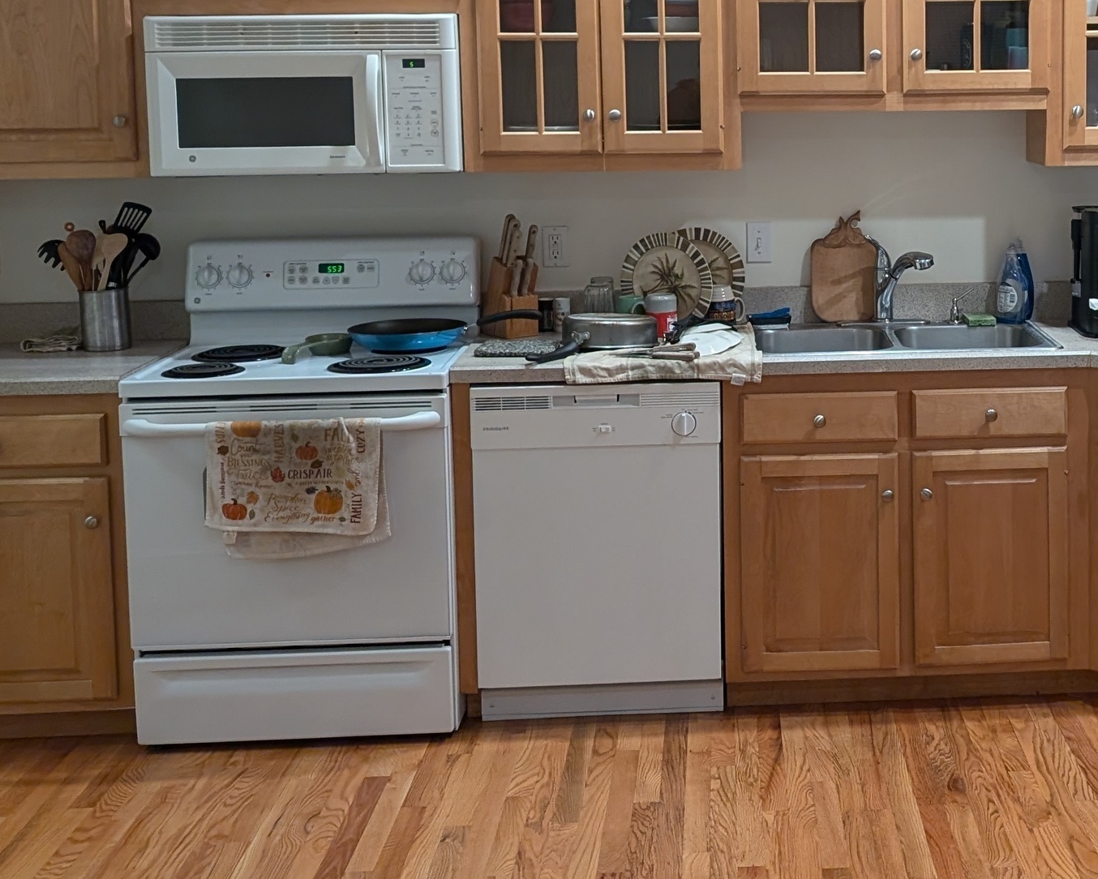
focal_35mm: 53
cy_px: 193
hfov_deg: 34.3
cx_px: 870
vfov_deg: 28.1
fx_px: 1723
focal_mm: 6.9
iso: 419
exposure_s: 1/120
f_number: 1.68
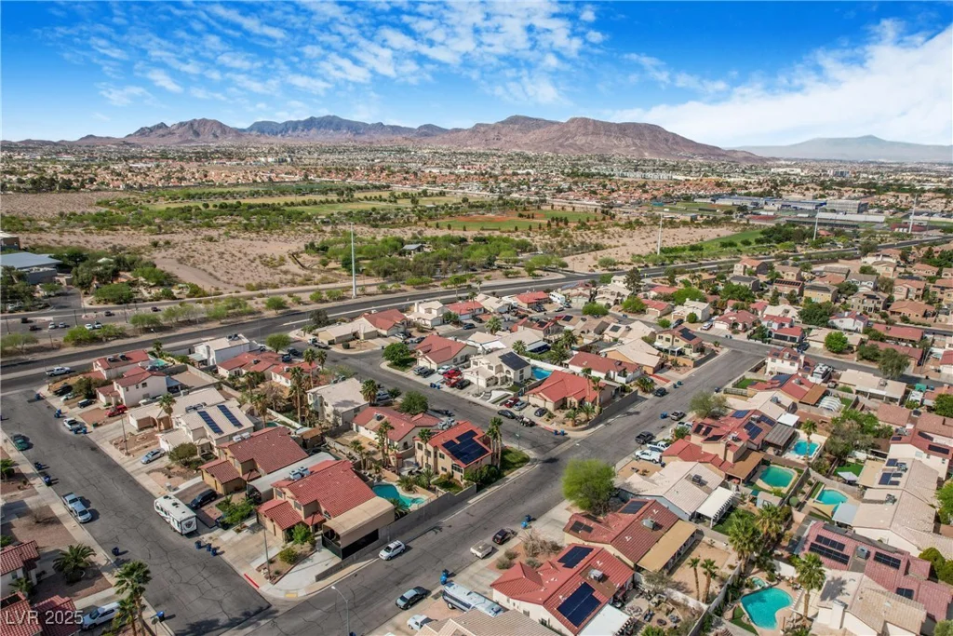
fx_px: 582
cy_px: 318
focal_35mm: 22
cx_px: 476
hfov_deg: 78.6
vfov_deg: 57.2
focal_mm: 8.38
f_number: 2.8
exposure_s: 1/2000
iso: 100
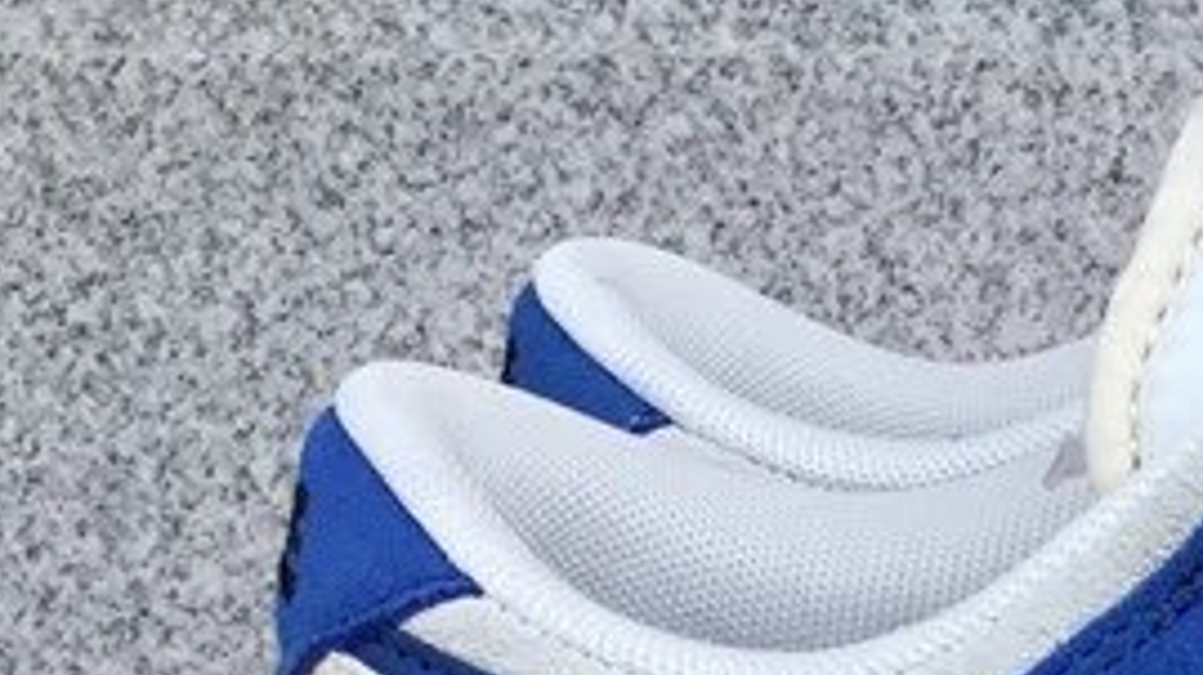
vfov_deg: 9.9
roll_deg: +0.2
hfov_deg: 17.4
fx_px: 3603
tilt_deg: -22.6
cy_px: 1357
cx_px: 1699
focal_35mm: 113
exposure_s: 1/479
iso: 25
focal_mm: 3.3
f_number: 2.4
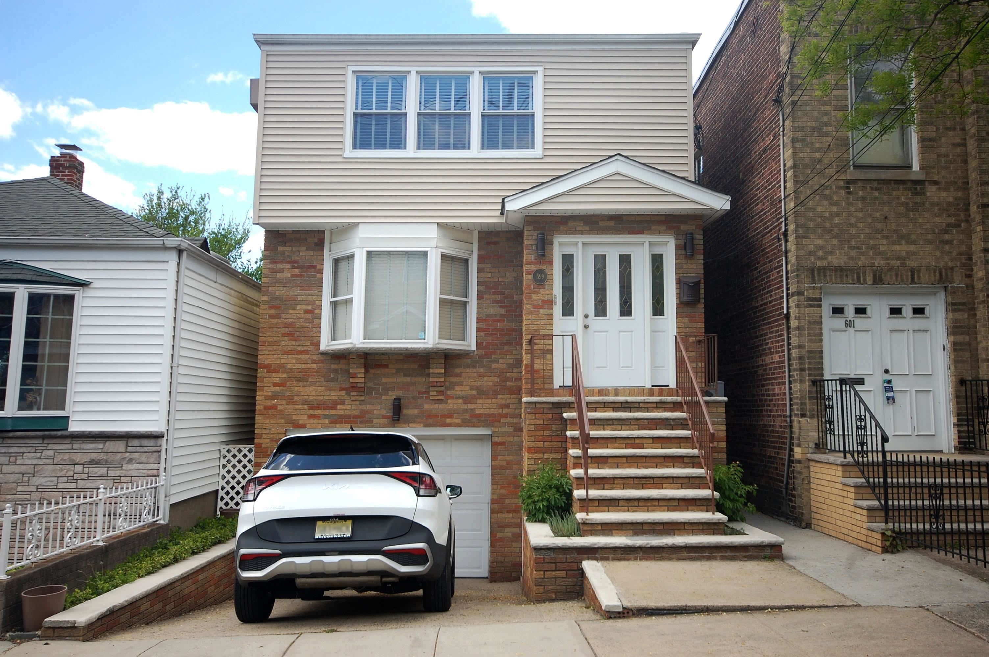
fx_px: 823
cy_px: 328
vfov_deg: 43.5
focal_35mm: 30
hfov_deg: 62.0
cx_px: 494
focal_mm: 20
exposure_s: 1/200
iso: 200
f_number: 7.1
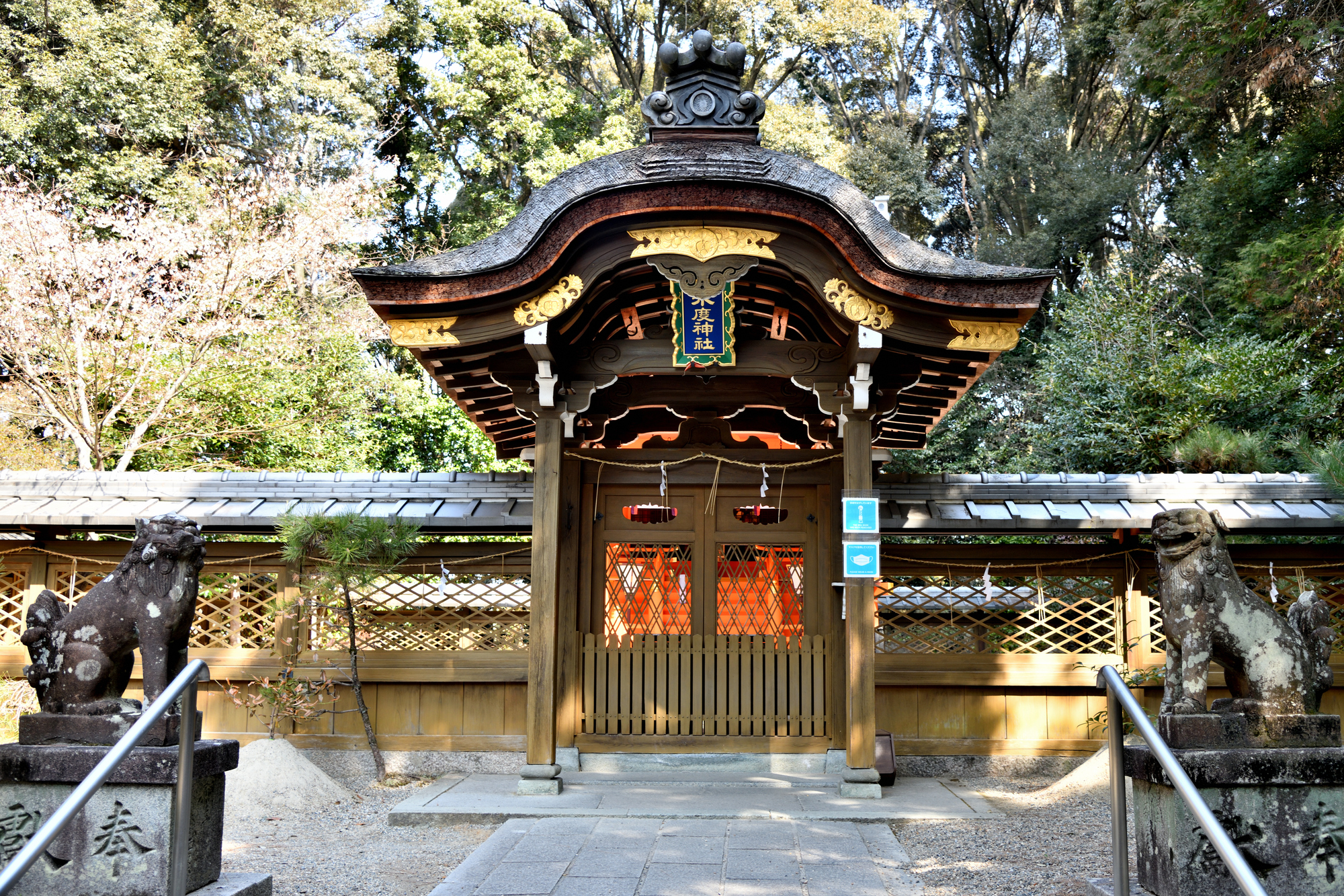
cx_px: 672
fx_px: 1269
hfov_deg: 55.8
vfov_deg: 38.9
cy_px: 448
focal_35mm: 34
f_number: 5.6
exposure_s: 1/20
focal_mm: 34
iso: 200
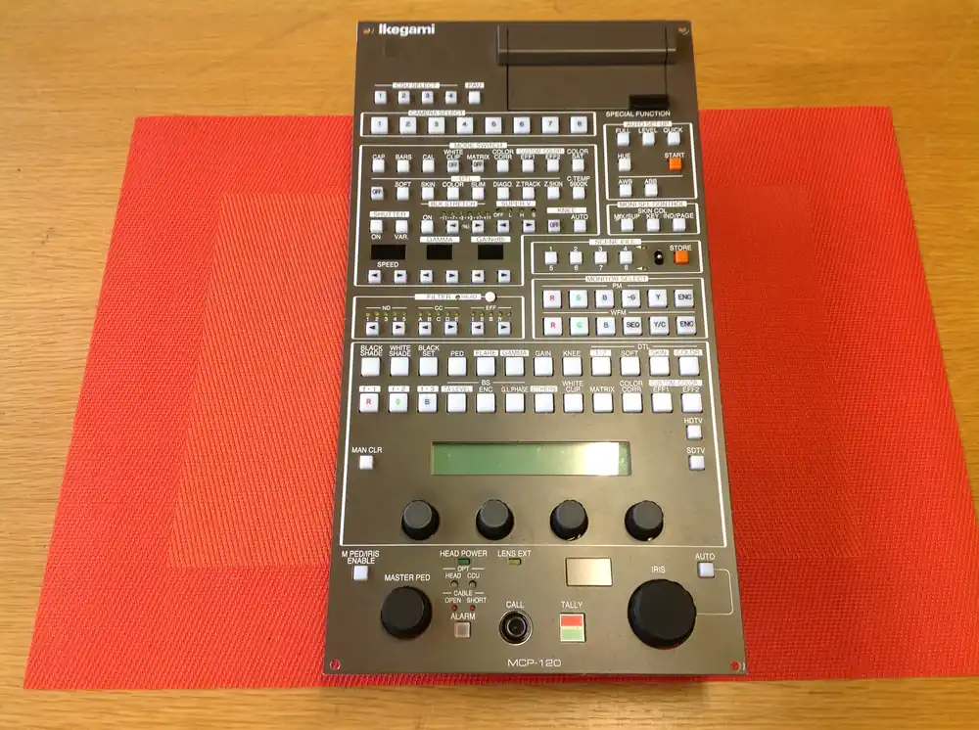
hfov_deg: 52.7
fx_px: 988
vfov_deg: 40.6
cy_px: 365
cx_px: 490
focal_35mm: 35
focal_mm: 4.28
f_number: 2.4
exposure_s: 1/30
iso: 64
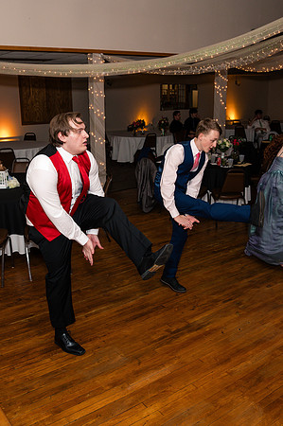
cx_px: 156
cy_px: 213
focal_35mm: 36
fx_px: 426
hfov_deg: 36.7
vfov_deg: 53.1
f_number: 4
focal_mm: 24
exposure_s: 1/250
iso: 400
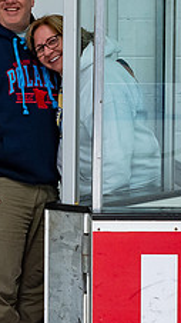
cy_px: 90
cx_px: -18
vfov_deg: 16.6
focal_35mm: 129
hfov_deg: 9.3
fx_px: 1101
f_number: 4
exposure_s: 1/250
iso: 400
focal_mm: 24
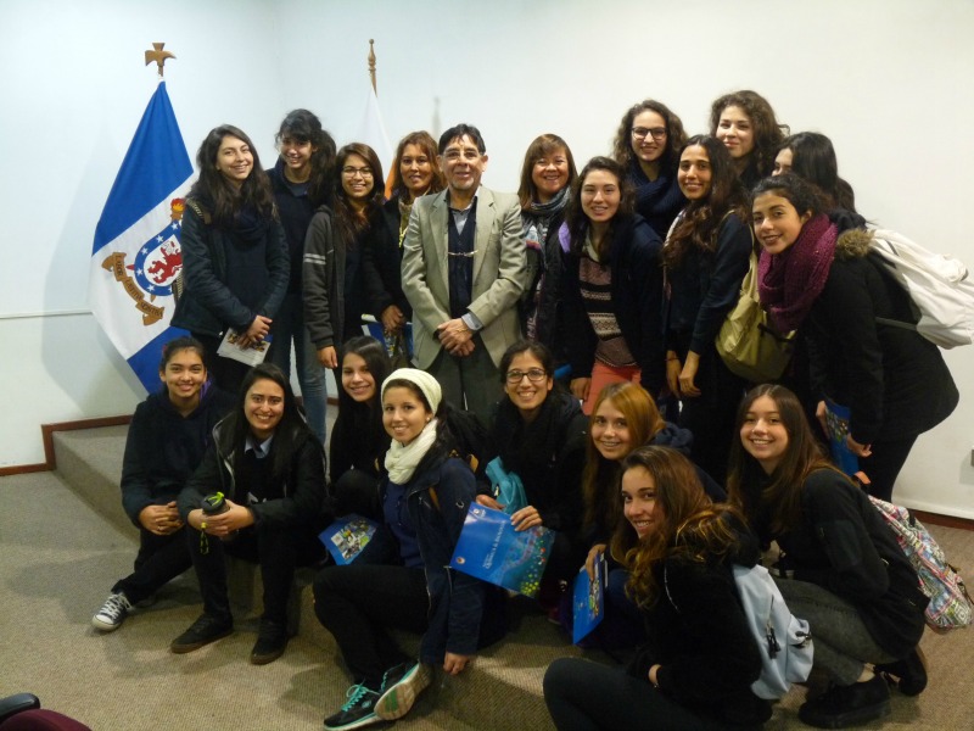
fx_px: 1097
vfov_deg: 36.8
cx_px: 487
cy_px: 366
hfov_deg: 47.9
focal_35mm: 39
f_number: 3
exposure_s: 1/8
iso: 400
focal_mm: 6.9
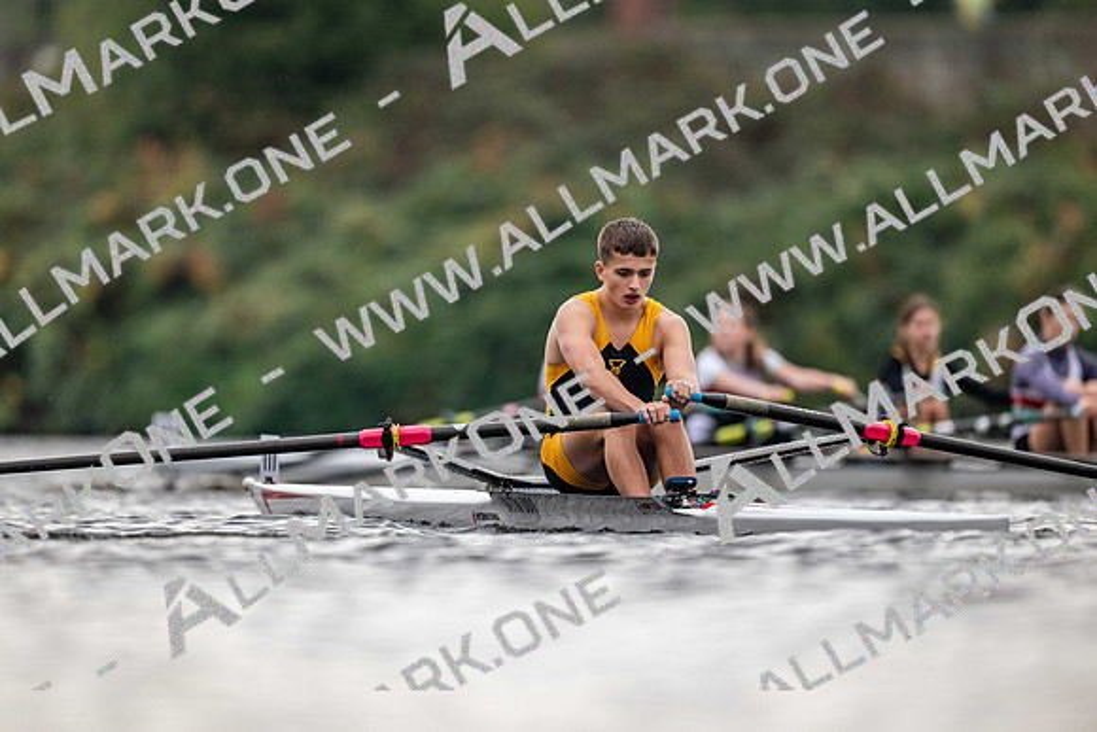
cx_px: 548
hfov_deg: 3.4
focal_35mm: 600
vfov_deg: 2.3
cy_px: 366
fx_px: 18287
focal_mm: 600
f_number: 4
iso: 1800
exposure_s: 1/2500
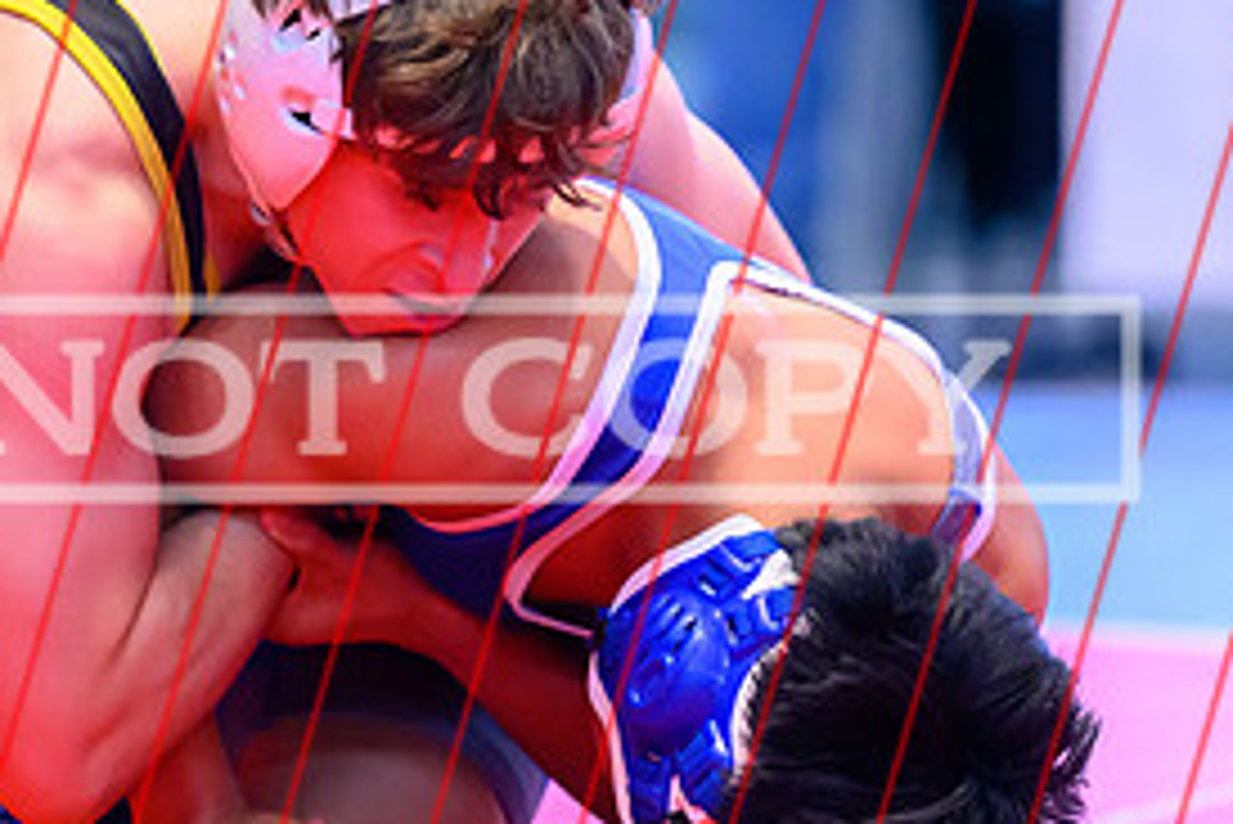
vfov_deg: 3.4
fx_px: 13707
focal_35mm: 400
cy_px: 217
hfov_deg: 5.2
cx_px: 635
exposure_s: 1/800
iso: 6400
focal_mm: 150
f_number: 2.8
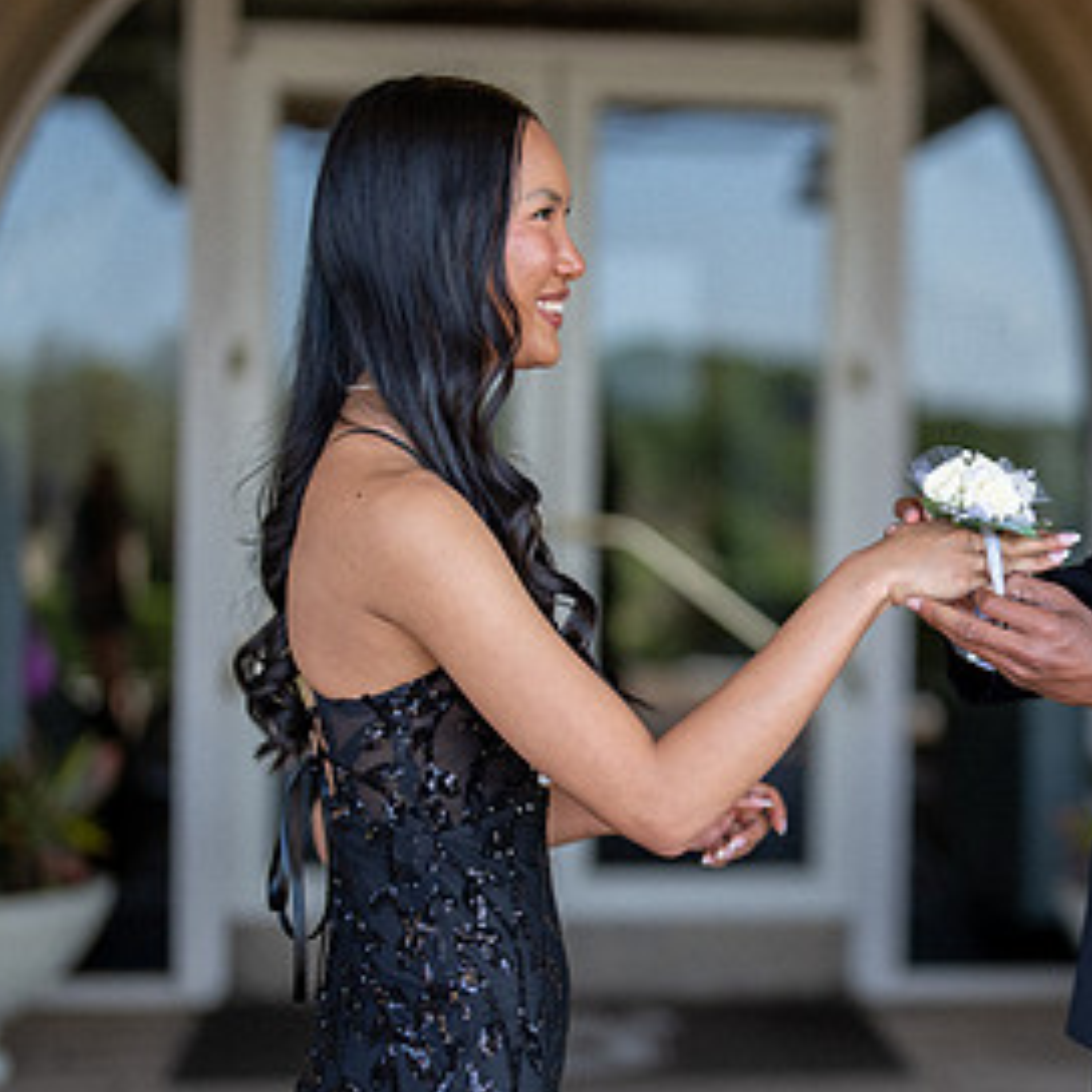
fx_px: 3533
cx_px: 1040
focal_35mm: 99
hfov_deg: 17.2
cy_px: 621
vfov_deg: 17.6
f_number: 1.3
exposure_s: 1/1250
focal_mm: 50
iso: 160
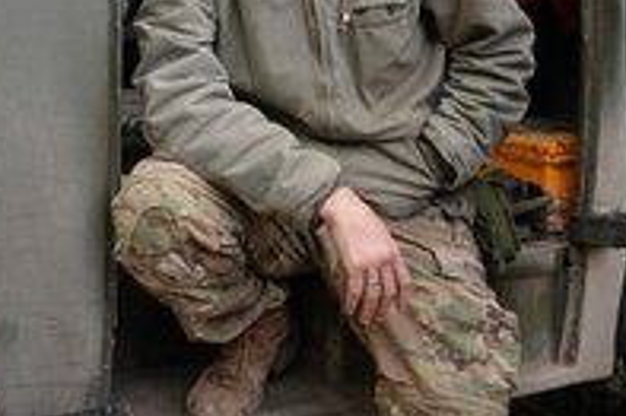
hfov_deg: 32.8
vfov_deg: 21.5
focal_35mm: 61
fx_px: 1060
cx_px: 235
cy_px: 2
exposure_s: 1/160
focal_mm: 30
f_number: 4
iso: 800
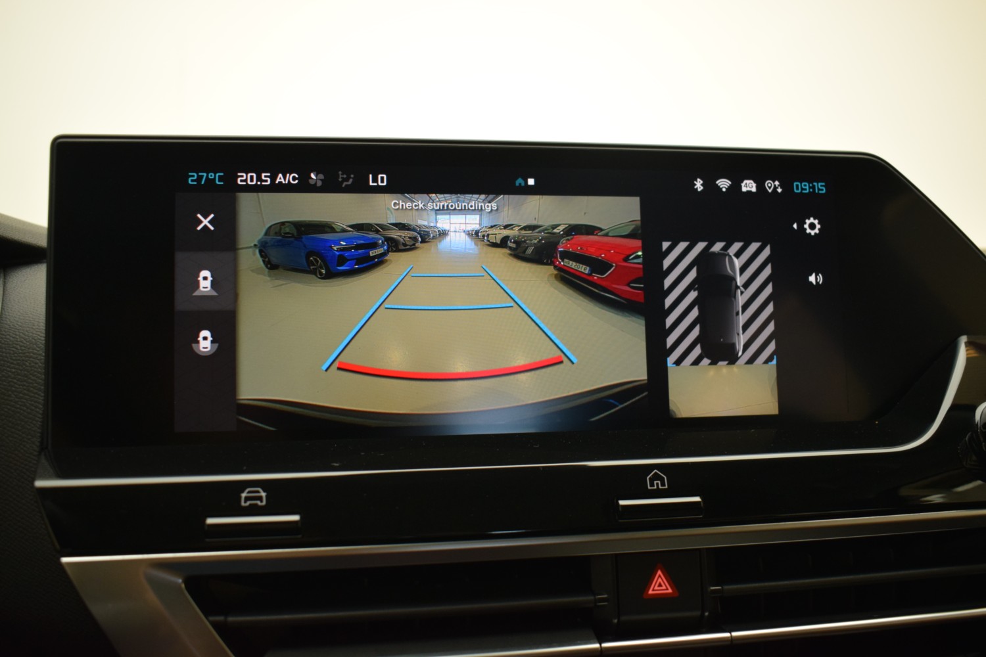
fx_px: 904
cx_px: 493
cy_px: 328
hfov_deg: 57.2
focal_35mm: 33
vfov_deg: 40.0
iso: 800
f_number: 4
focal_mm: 22
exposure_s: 1/60
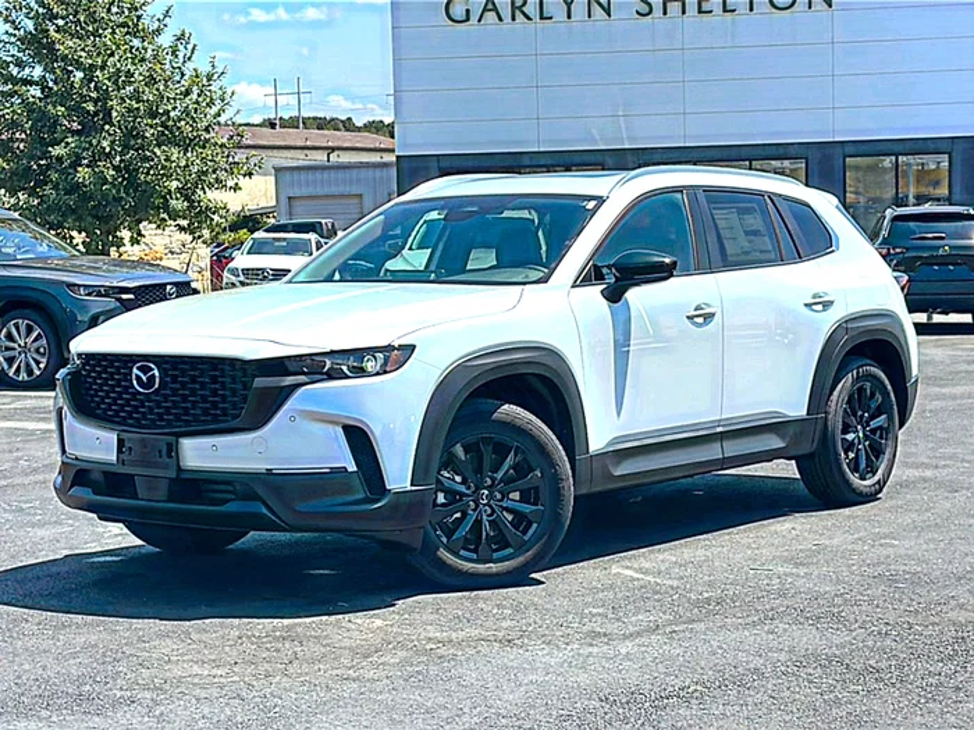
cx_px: 487
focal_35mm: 60
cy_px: 365
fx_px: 1688
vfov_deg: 24.4
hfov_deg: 32.2
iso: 64
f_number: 1.78
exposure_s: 1/3759
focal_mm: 6.86
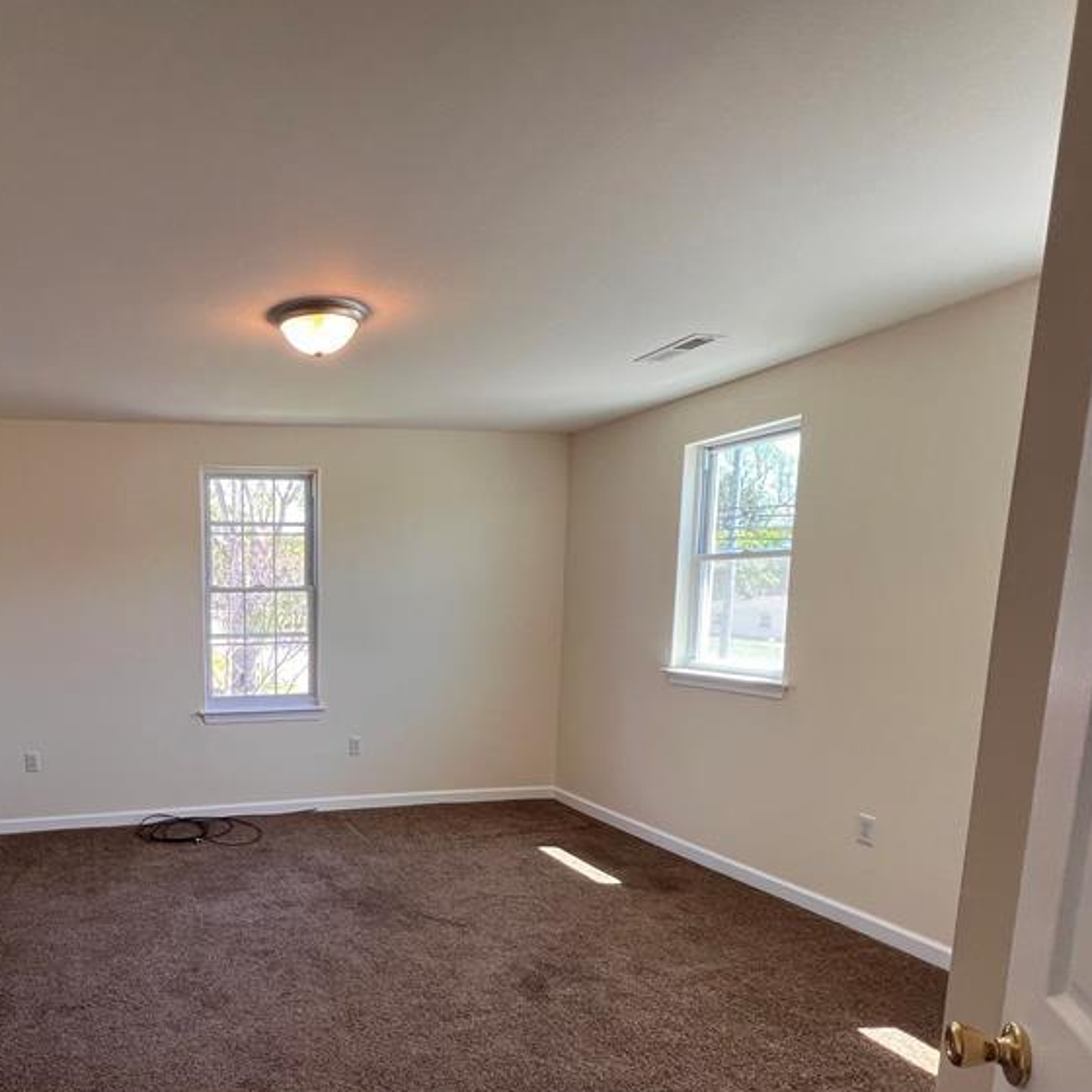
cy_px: 710
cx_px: 267
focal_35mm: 21
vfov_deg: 70.5
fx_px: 749
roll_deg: -0.5
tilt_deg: -8.8
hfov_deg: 67.4
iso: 80
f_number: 1.8
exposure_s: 1/120
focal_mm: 1.57
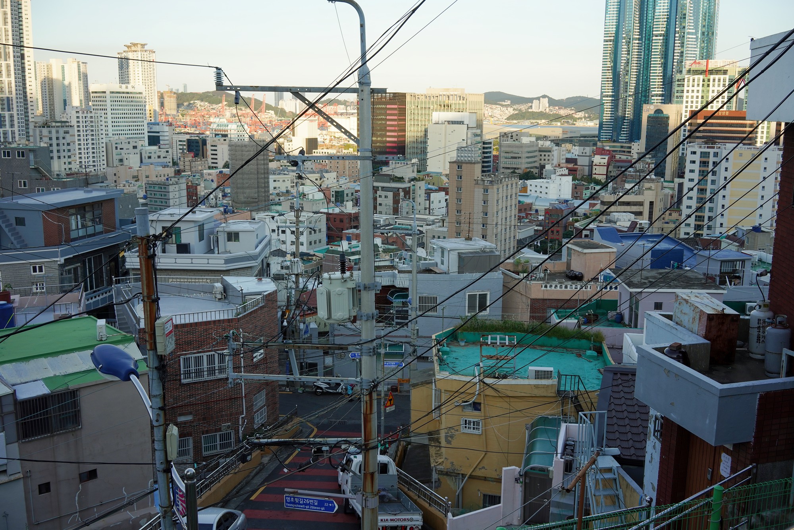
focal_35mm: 35
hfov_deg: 54.4
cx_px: 397
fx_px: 772
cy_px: 265
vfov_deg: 37.9
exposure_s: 1/125
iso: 400
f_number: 11
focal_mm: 35
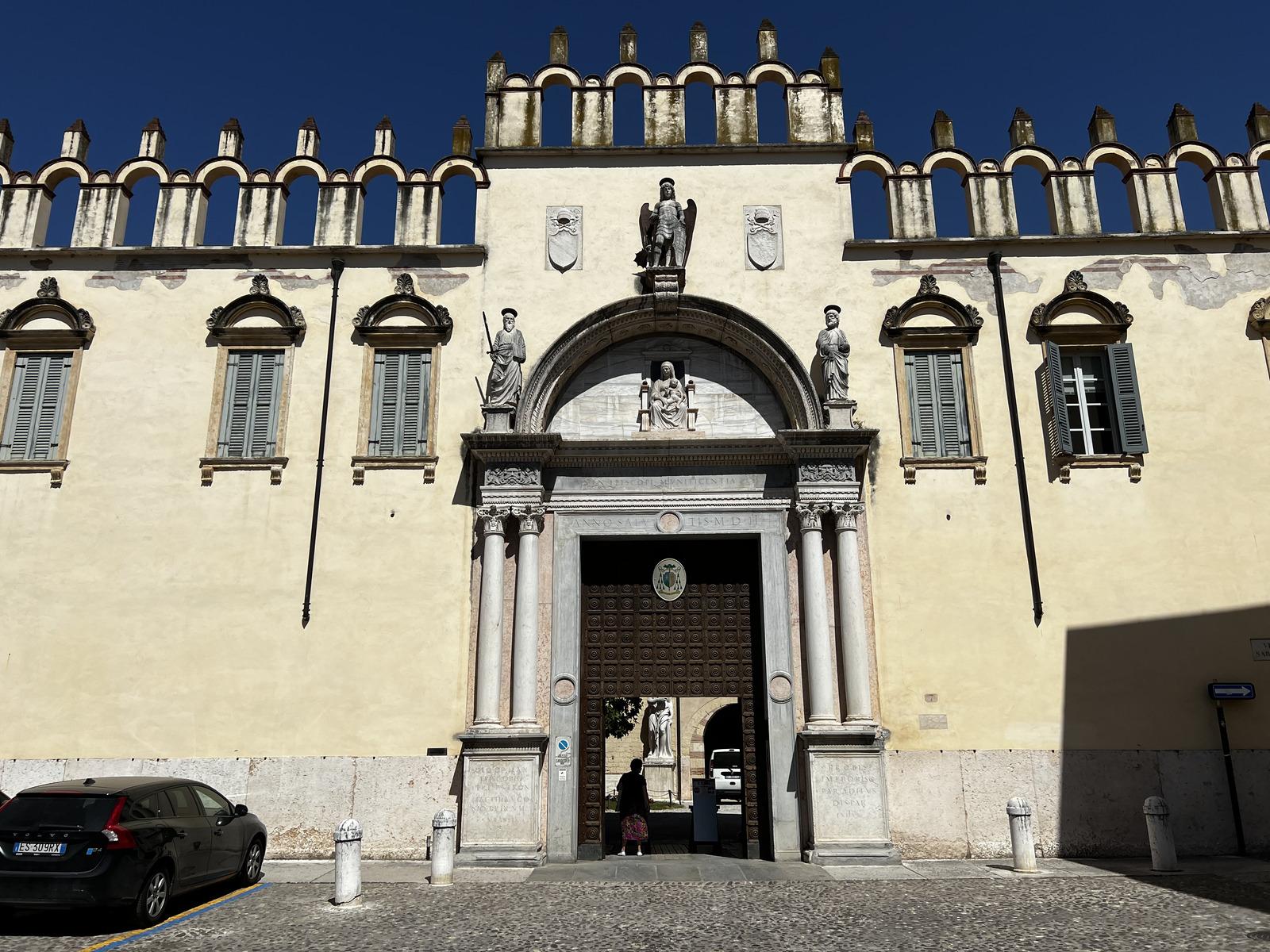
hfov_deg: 67.3
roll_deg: +0.4
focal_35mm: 26
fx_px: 954
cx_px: 635
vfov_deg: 53.1
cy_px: 476
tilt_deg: +16.3
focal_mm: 5.7
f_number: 1.5
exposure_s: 1/11364
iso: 50
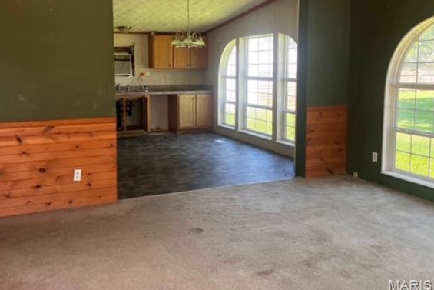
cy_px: 111
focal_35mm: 33
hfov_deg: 57.1
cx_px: 191
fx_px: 398
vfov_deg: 39.8
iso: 80
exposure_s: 1/121
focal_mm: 3.99
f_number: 1.8
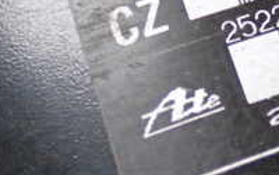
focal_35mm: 140
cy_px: -35
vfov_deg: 9.2
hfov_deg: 14.2
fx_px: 1065
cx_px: 386
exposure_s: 1/40
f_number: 2.9
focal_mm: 7.84
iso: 640
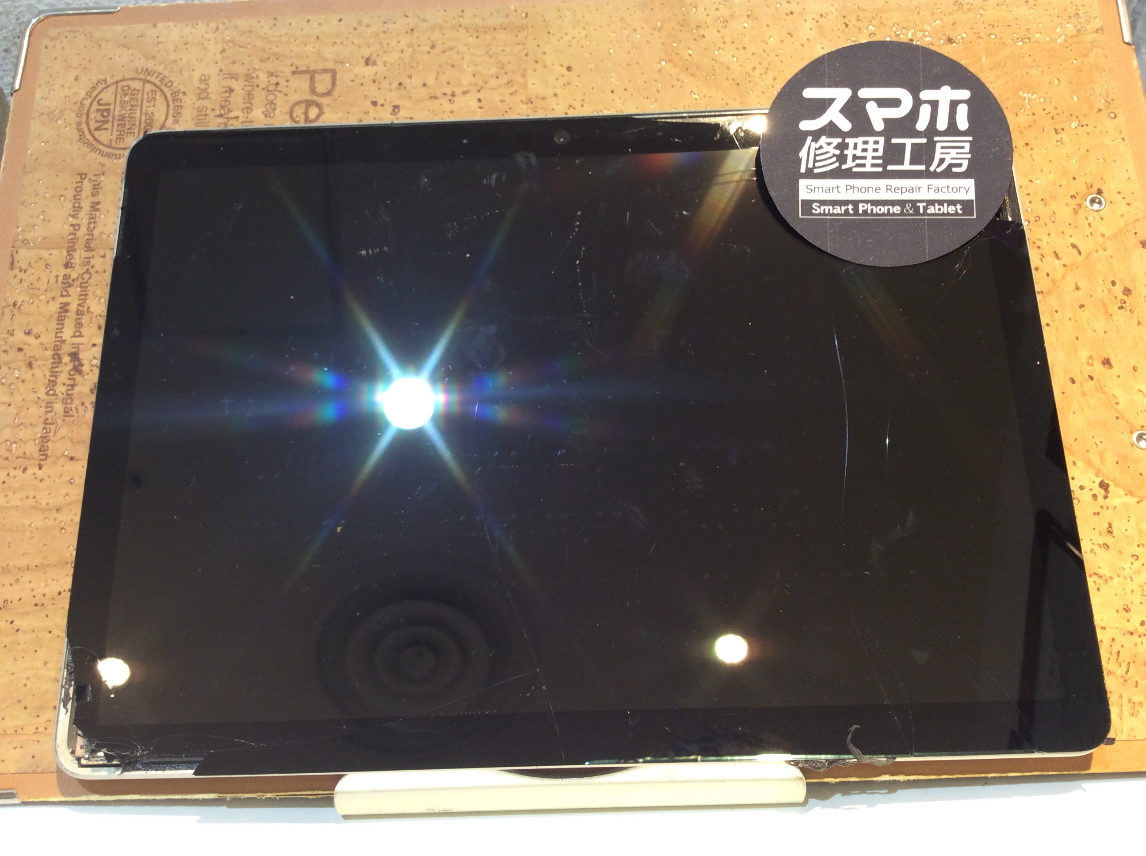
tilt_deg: -31.4
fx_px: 1058
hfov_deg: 56.9
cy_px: 428
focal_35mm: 32
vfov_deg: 44.1
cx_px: 573
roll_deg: +2.3
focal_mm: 3.3
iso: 50
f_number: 2.4
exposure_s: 1/24
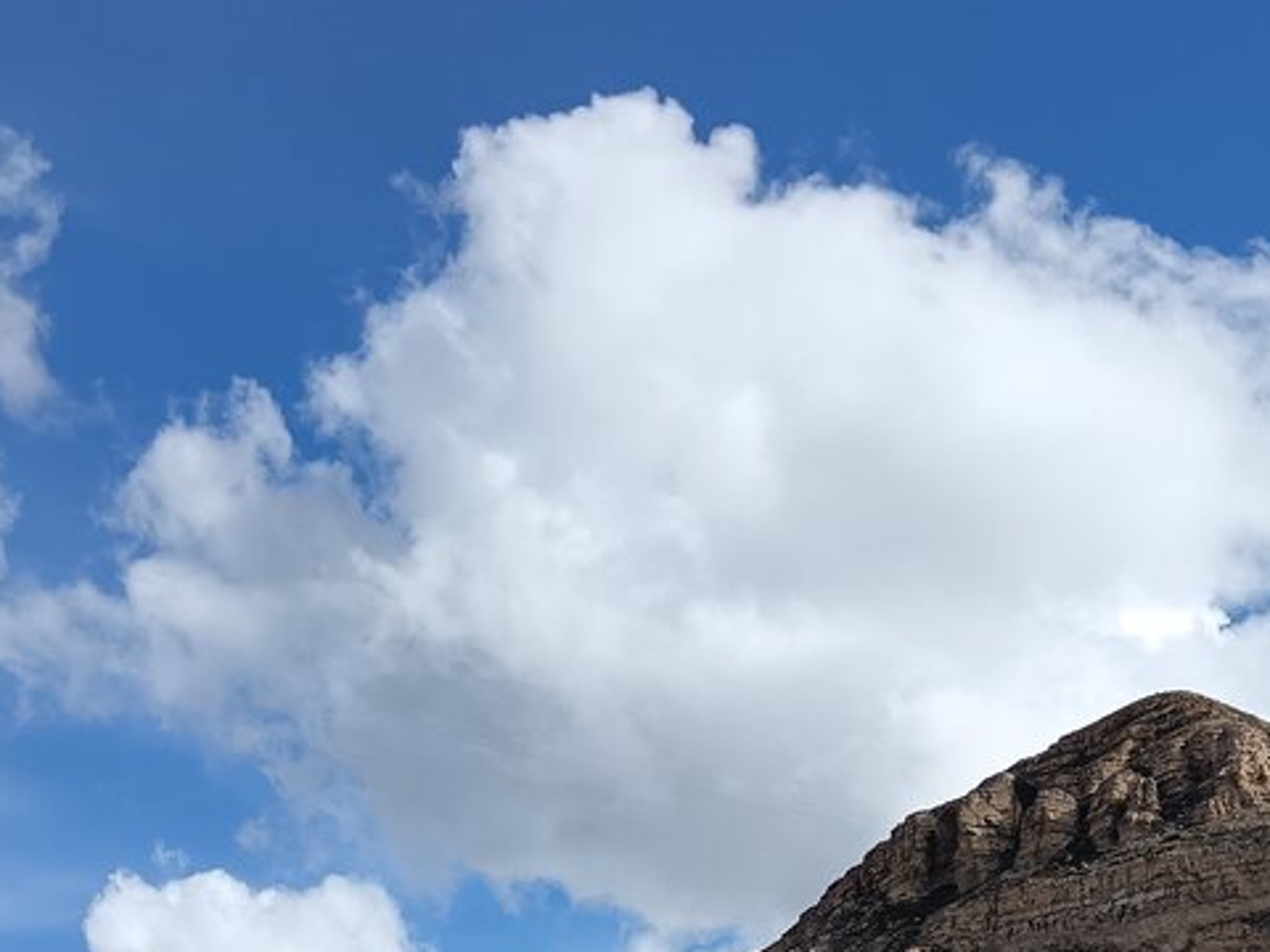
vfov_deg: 19.1
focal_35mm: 72
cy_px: 1198
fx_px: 2642
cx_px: 966
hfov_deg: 26.7
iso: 100
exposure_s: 1/1183
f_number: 1.9
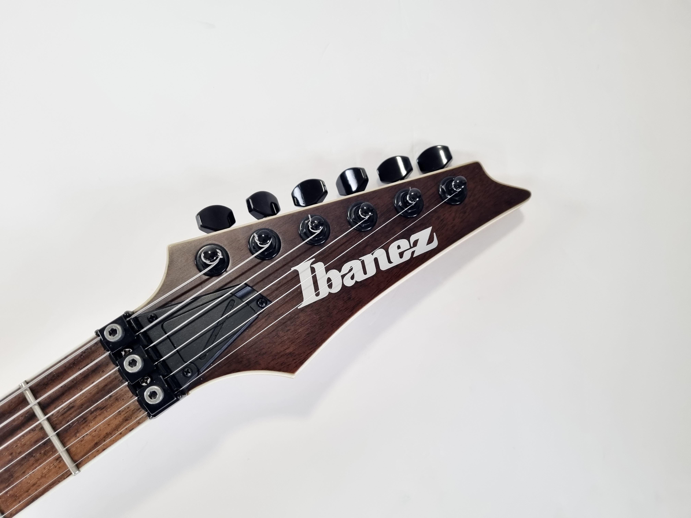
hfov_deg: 67.3
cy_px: 259
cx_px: 346
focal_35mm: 26
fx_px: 519
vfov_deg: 53.1
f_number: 1.8
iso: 200
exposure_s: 1/100
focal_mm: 5.4
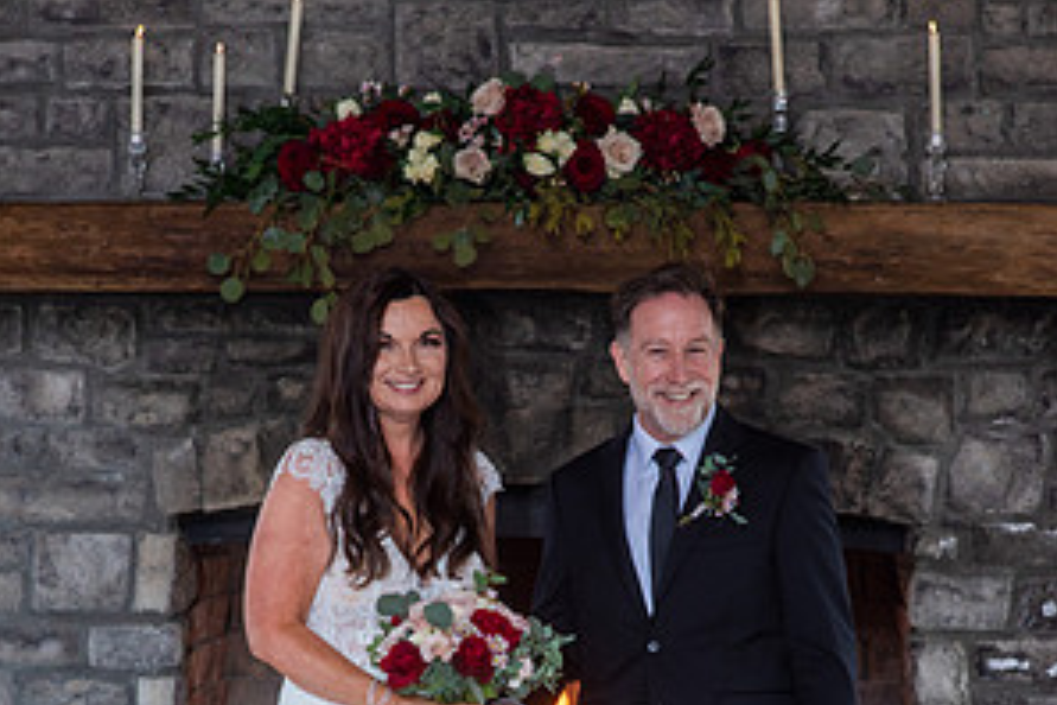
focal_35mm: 129
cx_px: 527
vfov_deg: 10.5
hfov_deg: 15.9
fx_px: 3787
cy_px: 741
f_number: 3.2
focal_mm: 85
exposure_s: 1/125
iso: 640
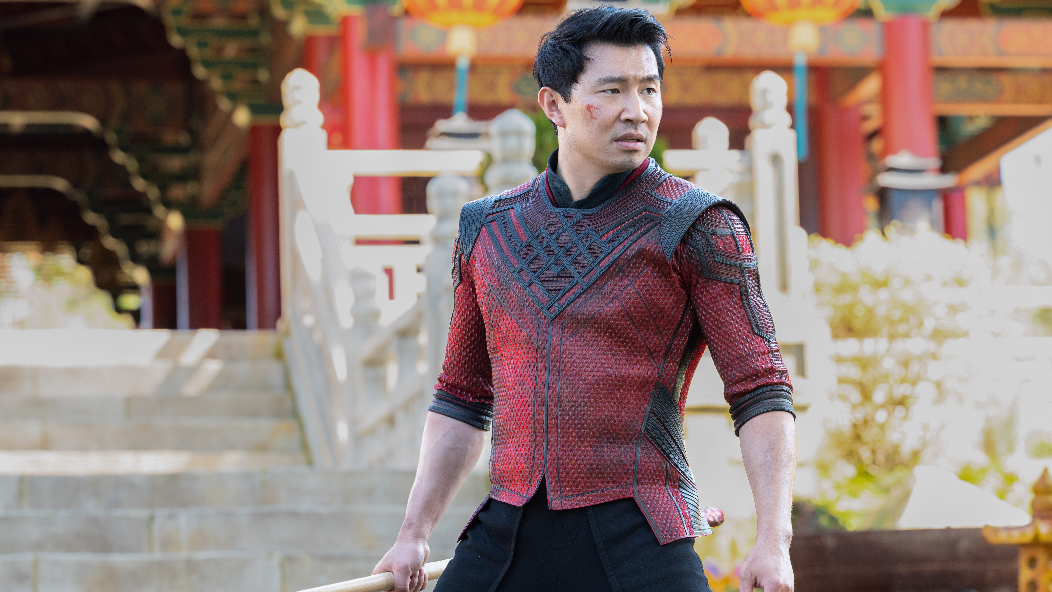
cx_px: 492
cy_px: 334
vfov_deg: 8.0
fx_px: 4212
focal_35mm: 151
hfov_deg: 14.2
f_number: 5
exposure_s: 1/250
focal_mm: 125
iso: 800
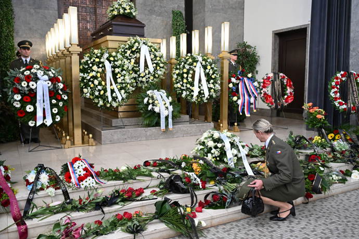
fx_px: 324
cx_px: 180
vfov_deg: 40.5
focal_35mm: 32
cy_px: 120
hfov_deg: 58.0
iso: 4000
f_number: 5
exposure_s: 1/250
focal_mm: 32.5
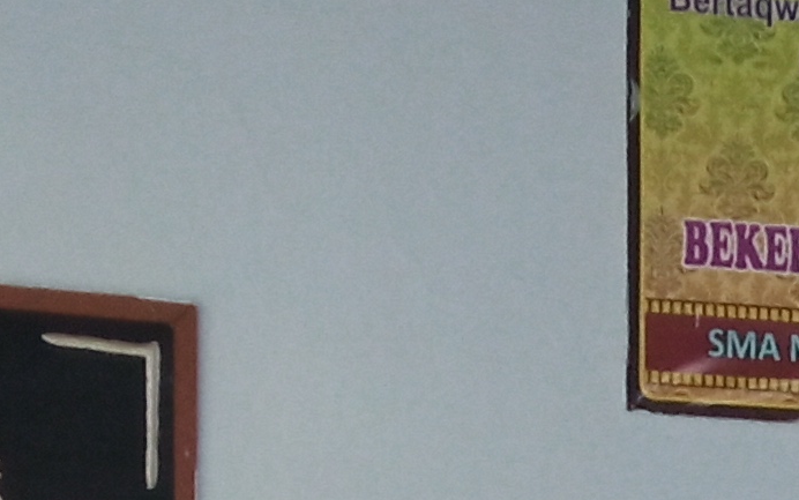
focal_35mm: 172
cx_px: 995
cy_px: 1573
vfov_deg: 6.8
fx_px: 3747
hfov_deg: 11.9
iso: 823
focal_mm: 3.79
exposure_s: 1/24
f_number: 2.2
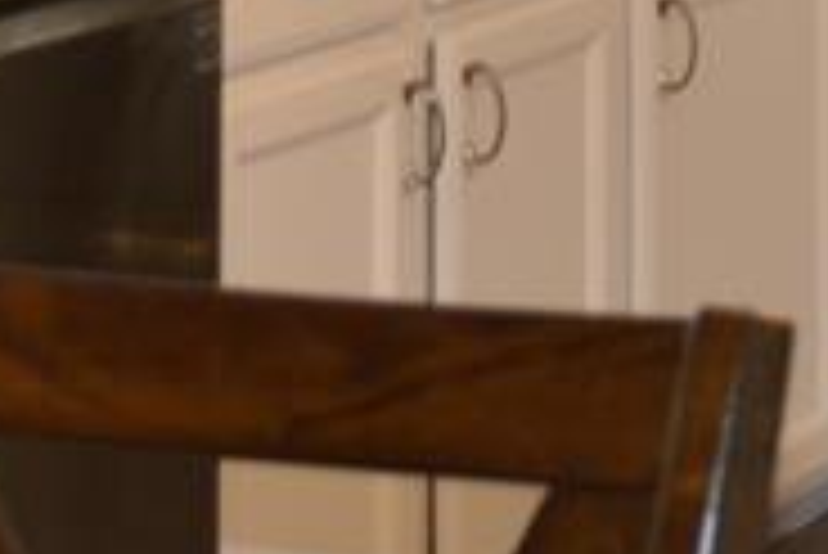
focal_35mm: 283
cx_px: 904
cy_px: -608
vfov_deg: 4.8
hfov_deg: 7.2
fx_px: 6514
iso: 450
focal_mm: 34
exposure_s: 1/60
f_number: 5
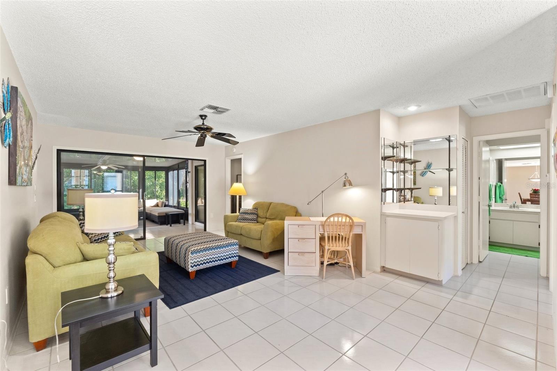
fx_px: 232
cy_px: 186
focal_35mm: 15
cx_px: 278
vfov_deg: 77.3
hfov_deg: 100.4
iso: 400
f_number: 7.1
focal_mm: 10
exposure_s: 1/5
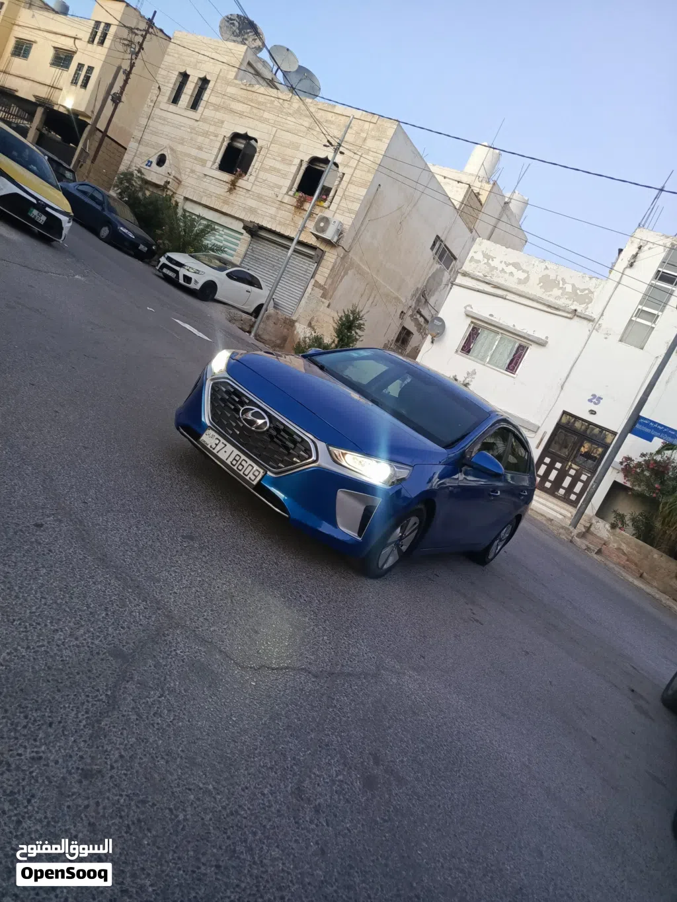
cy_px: 451
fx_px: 600
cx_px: 338
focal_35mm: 23
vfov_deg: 73.9
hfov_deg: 58.9
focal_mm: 5.25
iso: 2733
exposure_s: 1/50
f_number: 1.75
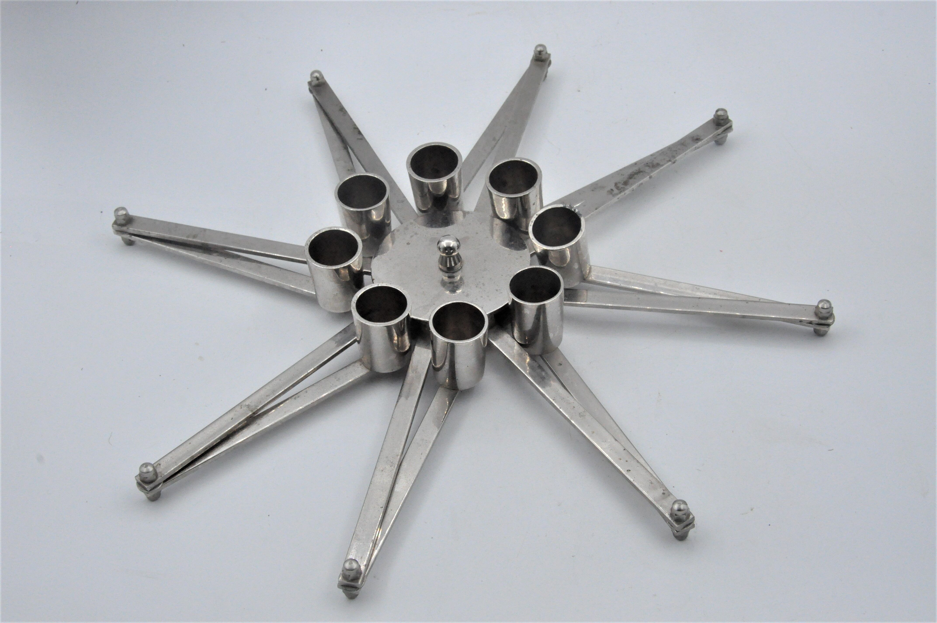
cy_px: 312
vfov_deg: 18.9
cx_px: 468
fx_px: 1872
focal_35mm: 72
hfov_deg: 28.1
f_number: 18
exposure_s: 1/1000
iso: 3200
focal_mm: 48
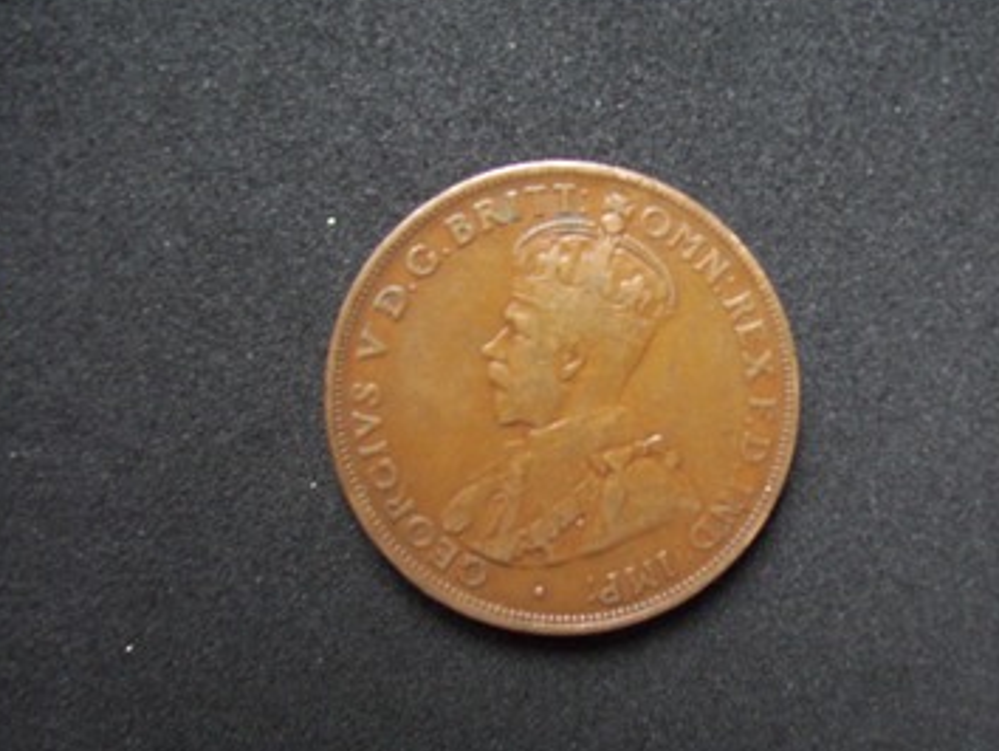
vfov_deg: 33.6
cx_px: 598
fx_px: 1242
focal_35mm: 43
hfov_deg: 43.6
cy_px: 387
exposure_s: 1/8
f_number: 2.9
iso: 160
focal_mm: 5.7
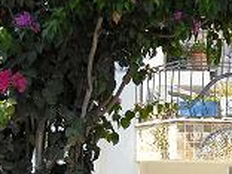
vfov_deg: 16.8
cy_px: 175
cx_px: 217
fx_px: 576
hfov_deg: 22.1
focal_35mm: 86
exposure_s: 1/369
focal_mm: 5.7
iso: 64
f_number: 2.8
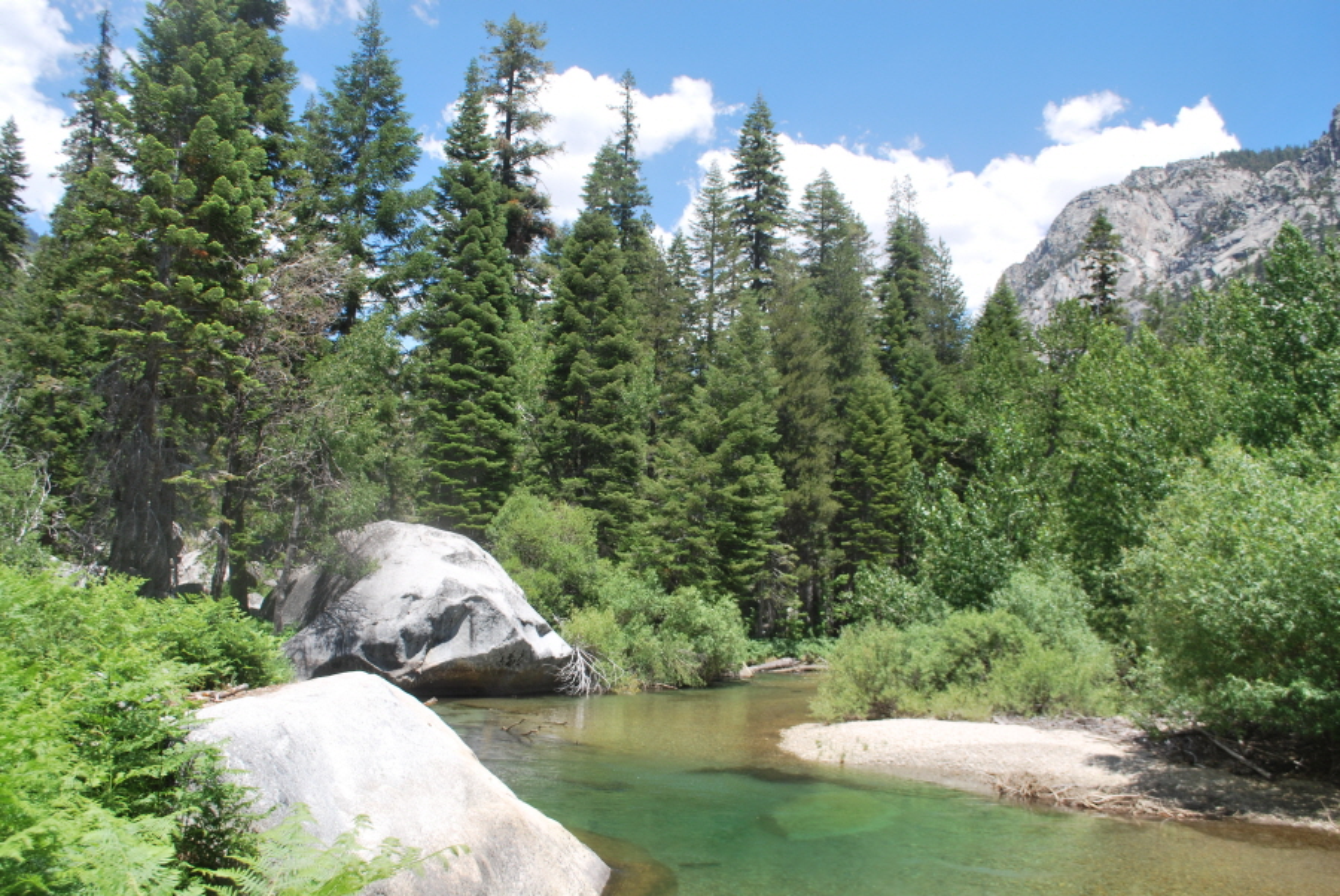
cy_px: 448
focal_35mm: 33
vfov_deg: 40.1
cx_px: 670
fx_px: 1229
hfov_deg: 57.2
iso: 100
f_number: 7.1
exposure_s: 1/200
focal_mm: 22
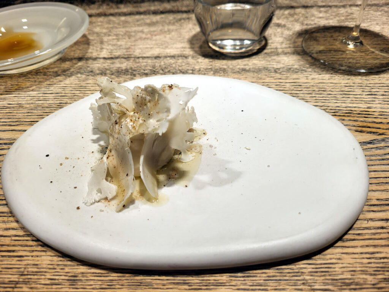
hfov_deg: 67.3
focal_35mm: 26
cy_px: 146
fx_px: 292
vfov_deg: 53.1
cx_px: 194
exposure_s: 1/100
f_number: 1.8
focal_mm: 5.4
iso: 100
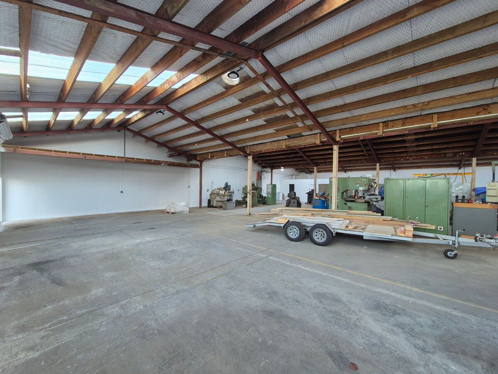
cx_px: 249
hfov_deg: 106.2
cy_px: 187
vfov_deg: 89.9
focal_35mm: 13
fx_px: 187
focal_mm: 2.2
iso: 50
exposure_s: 1/50
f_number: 2.2
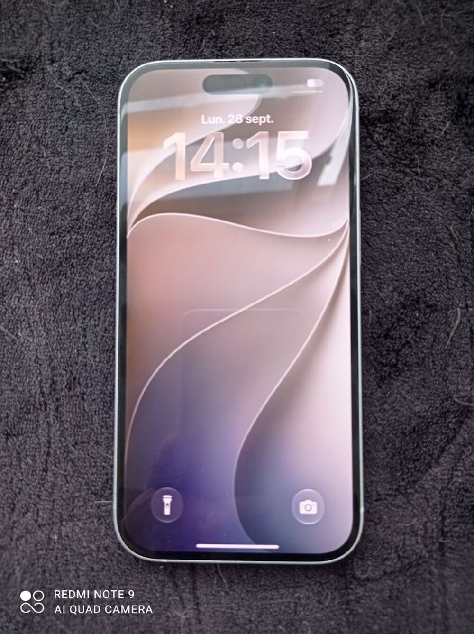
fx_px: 512
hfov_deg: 49.7
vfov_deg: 63.5
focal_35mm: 28
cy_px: 317
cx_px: 237
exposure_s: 1/100
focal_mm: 4.74
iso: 102
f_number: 1.79
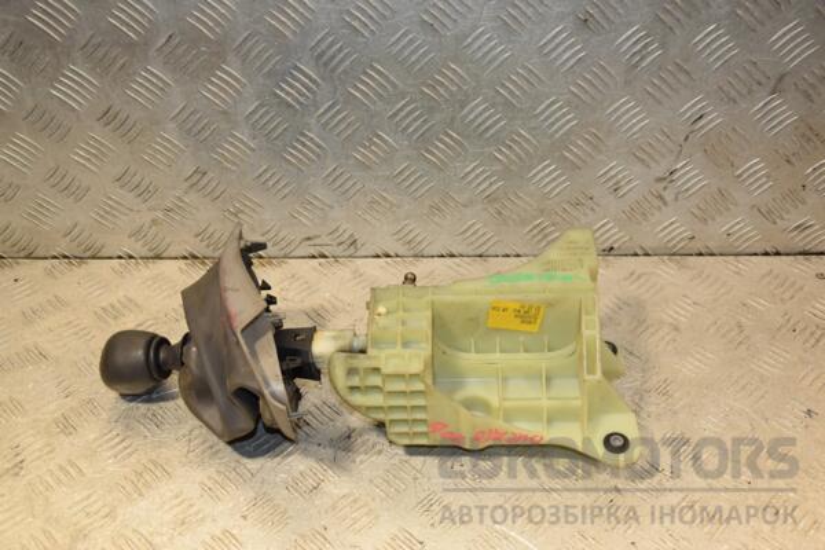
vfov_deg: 31.9
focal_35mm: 42
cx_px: 412
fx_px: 962
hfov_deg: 46.4
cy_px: 275
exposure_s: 1/200
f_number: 5.6
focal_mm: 28
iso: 800
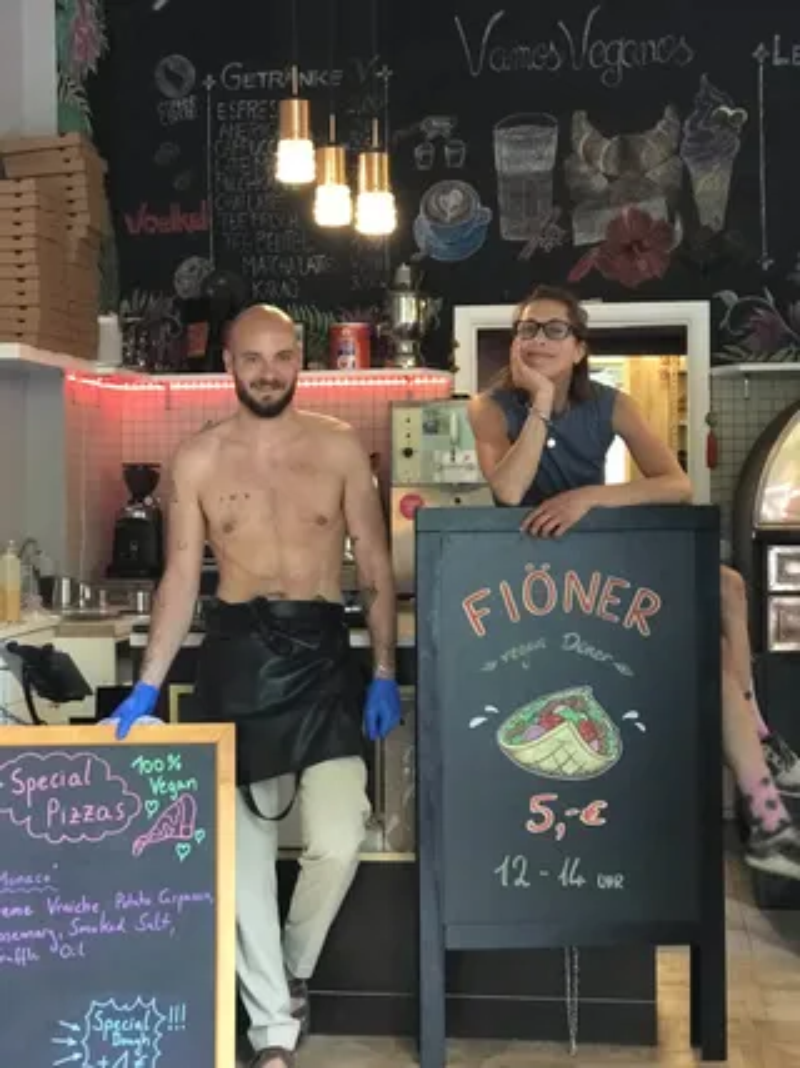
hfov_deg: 25.6
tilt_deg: -1.7
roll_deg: +1.0
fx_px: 1757
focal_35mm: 57
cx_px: 400
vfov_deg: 33.8
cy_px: 534
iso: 1000
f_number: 2.8
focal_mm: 6.6
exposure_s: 1/50
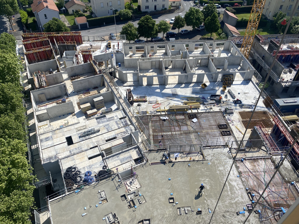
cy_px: 112
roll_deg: -0.5
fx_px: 225
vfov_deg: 53.1
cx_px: 150
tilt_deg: -41.3
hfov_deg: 67.3
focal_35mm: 26
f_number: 1.8
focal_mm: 4.25
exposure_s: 1/3984
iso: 32
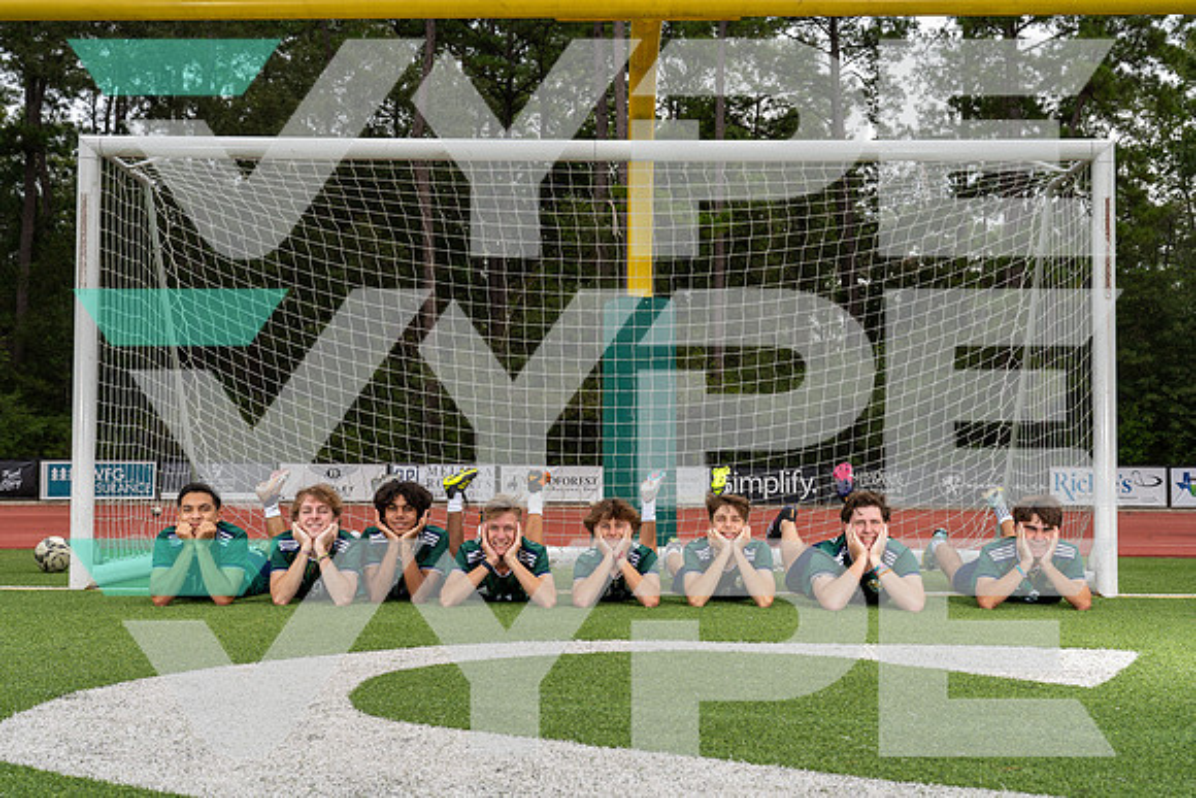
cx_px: 598
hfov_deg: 47.4
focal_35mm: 41
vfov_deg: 32.6
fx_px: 1362
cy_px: 399
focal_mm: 41
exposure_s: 1/250
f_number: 7.1
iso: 100
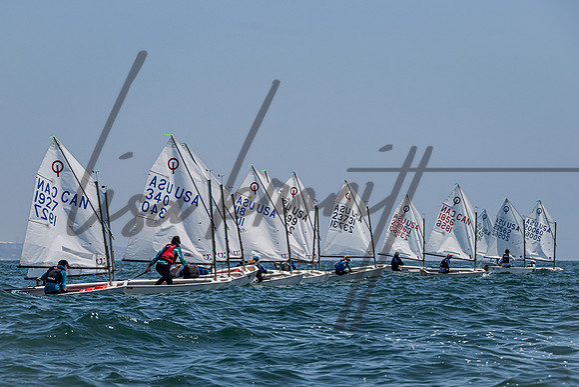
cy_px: 213
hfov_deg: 12.9
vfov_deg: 8.7
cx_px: 266
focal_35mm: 159
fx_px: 2552
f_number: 6.7
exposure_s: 1/4000
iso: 500
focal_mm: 125
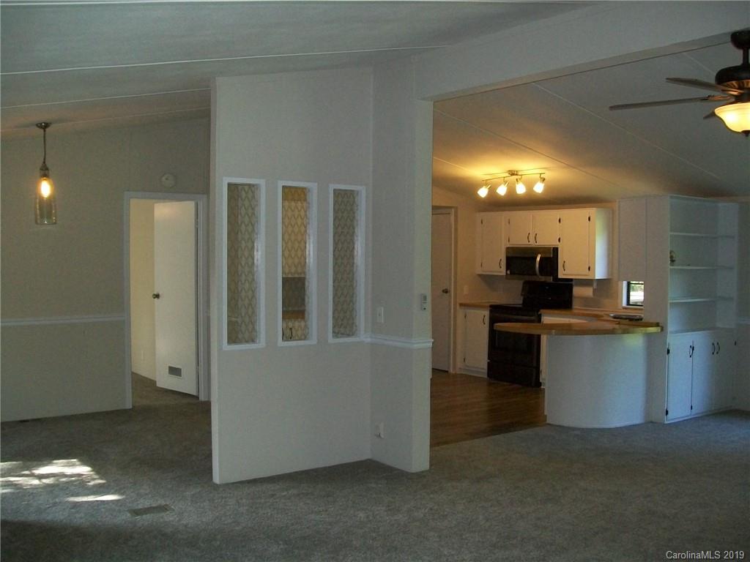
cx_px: 375
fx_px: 780
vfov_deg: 39.7
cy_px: 281
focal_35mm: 36
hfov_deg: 51.4
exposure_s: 1/60
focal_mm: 6
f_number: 2.7
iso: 160
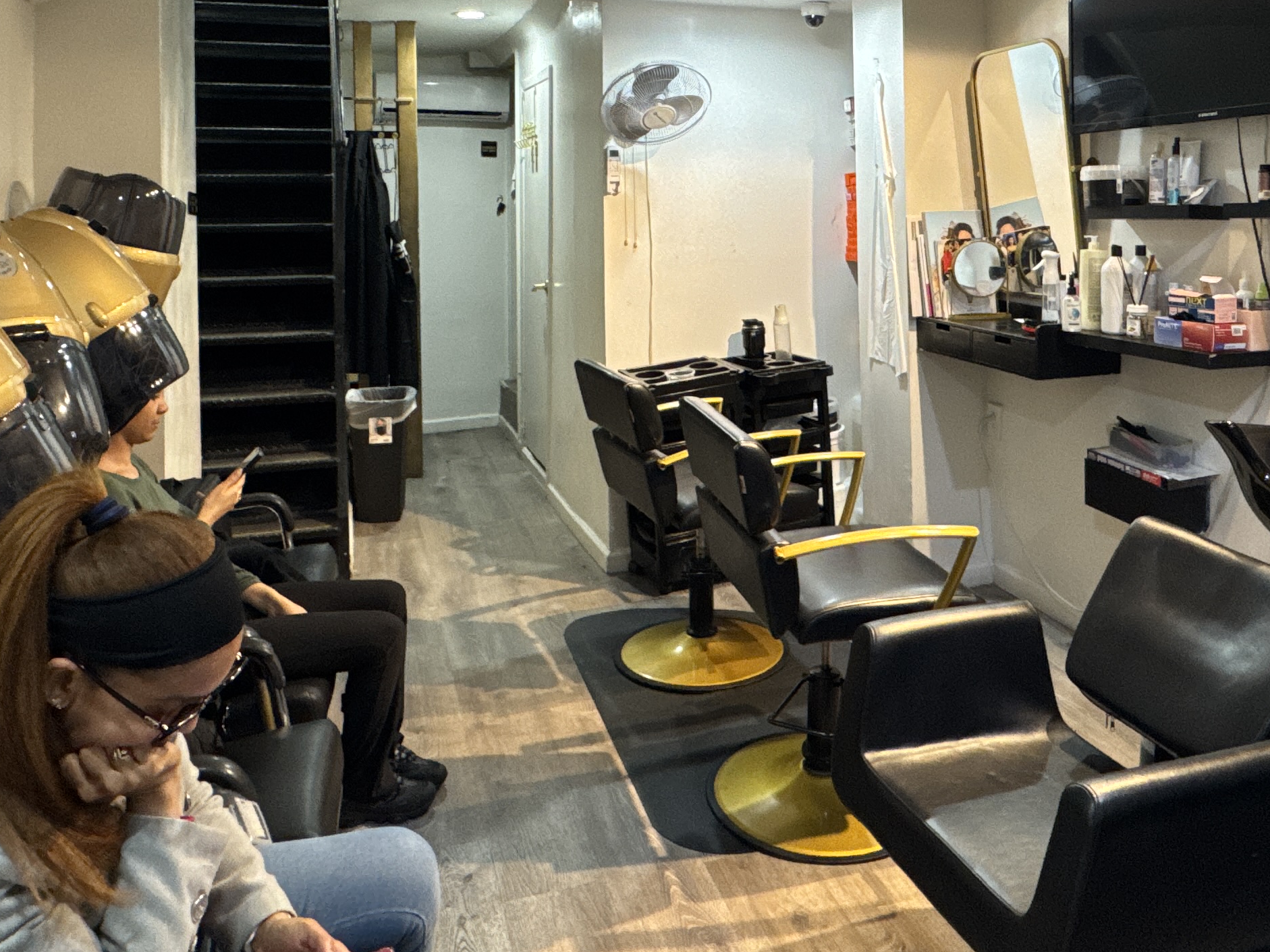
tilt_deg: -2.9
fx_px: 1101
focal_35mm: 30
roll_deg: -1.3
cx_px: 714
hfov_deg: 59.8
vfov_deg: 45.0
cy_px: 227
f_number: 2.2
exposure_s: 1/60
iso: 320
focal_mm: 2.22
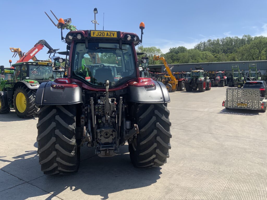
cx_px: 134
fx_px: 224
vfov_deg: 48.2
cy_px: 100
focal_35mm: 29
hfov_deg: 61.7
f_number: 1.8
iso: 16
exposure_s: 1/1451
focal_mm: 3
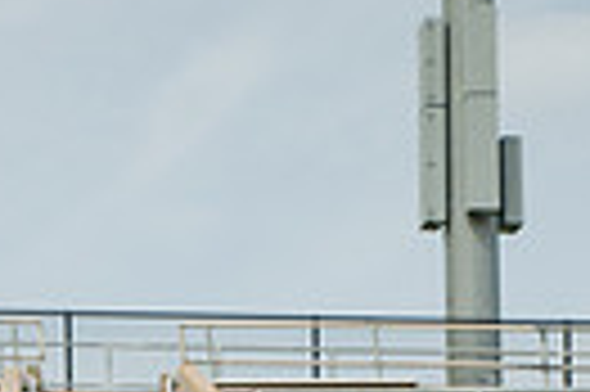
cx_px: 176
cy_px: 978
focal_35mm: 158
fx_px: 2586
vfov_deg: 7.9
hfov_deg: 13.0
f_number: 7.1
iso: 125
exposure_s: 1/320
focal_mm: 46
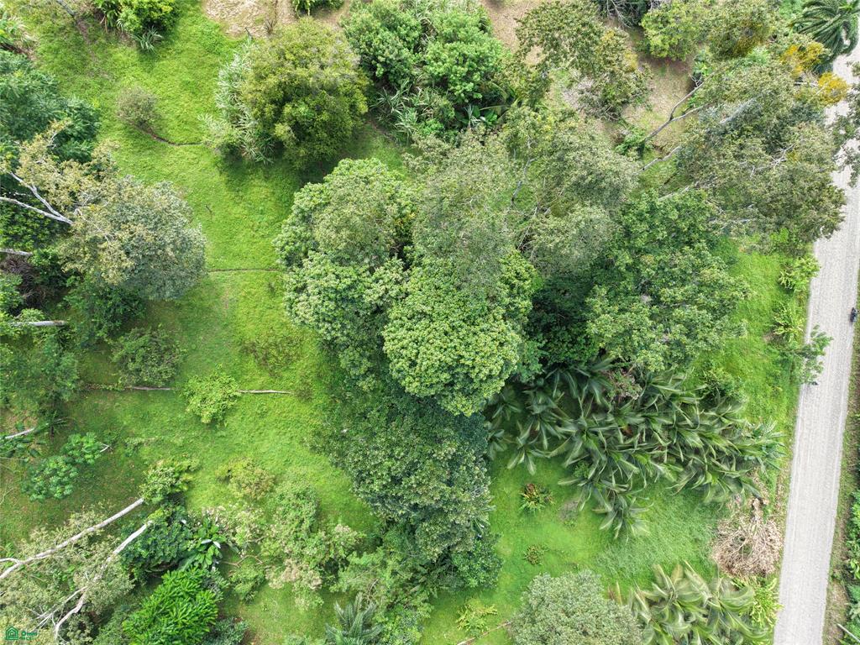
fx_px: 596
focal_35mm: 24
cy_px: 322
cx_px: 430
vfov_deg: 56.8
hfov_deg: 71.6
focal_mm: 8.67
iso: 100
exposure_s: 1/350
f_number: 1.8
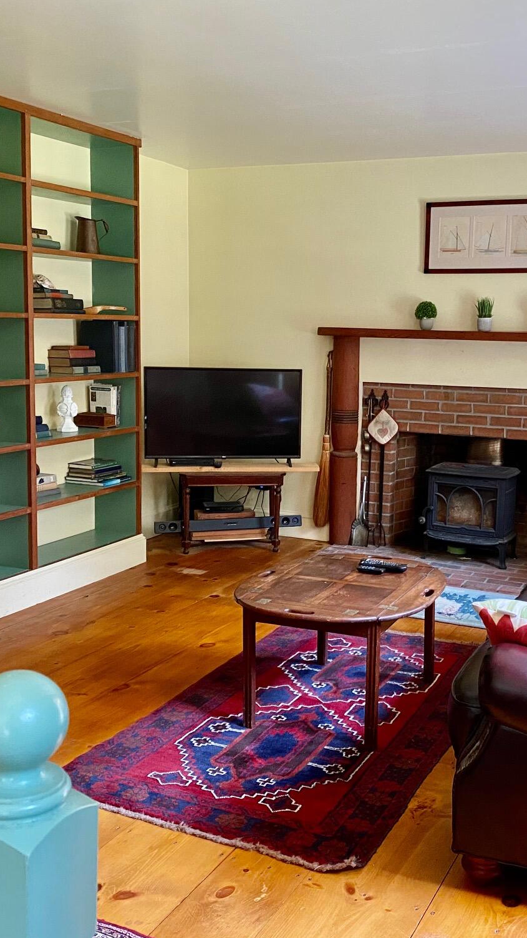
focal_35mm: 38
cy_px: 467
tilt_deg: -9.6
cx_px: 335
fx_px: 944
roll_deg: -1.3
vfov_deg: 52.8
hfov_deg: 31.0
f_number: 1.8
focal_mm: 4.25
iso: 320
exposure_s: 1/60
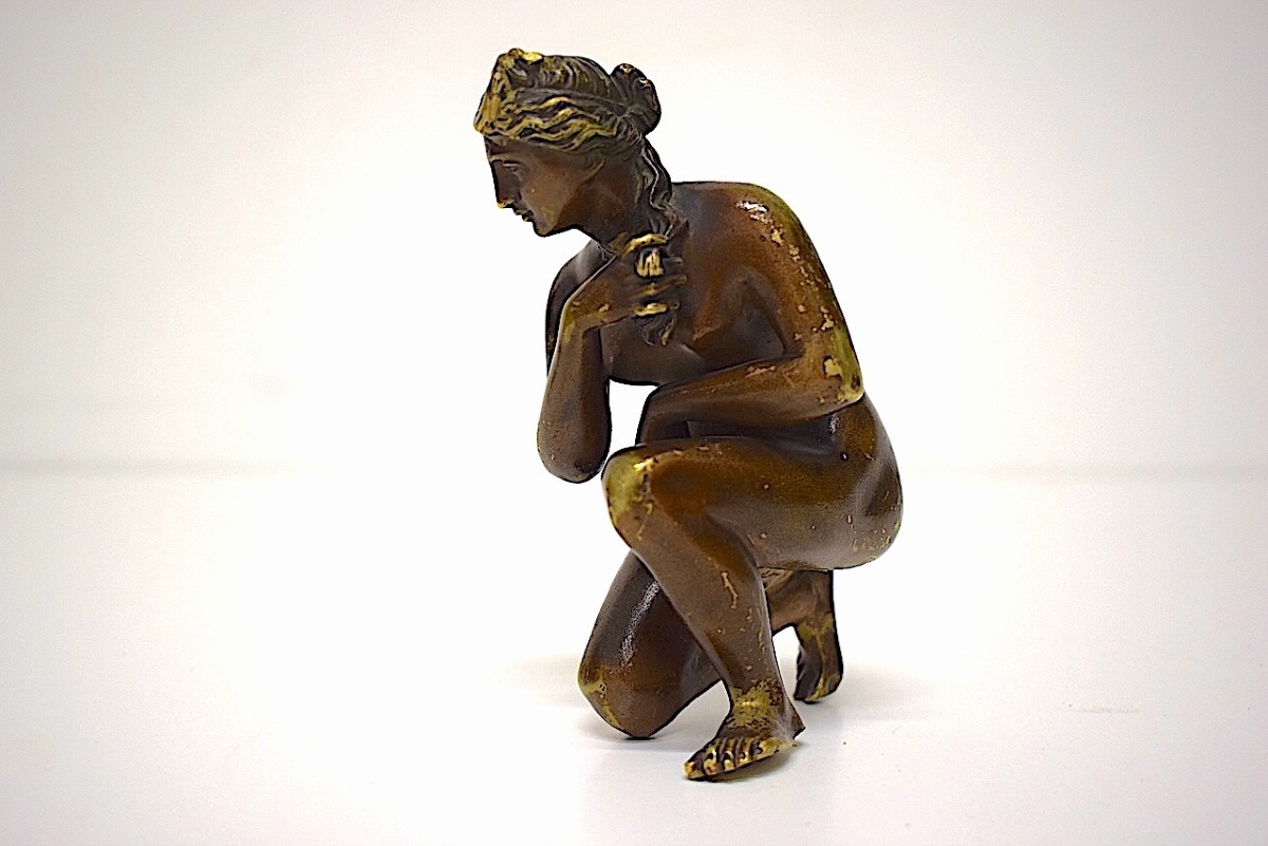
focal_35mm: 45
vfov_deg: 29.9
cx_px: 634
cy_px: 423
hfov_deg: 43.6
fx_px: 1585
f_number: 5
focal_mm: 30
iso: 800
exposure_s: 1/125
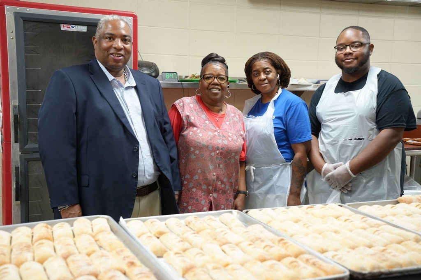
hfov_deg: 45.4
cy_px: 140
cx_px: 210
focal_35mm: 43
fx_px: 503
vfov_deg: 31.2
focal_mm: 43
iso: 2000
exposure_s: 1/160
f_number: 4
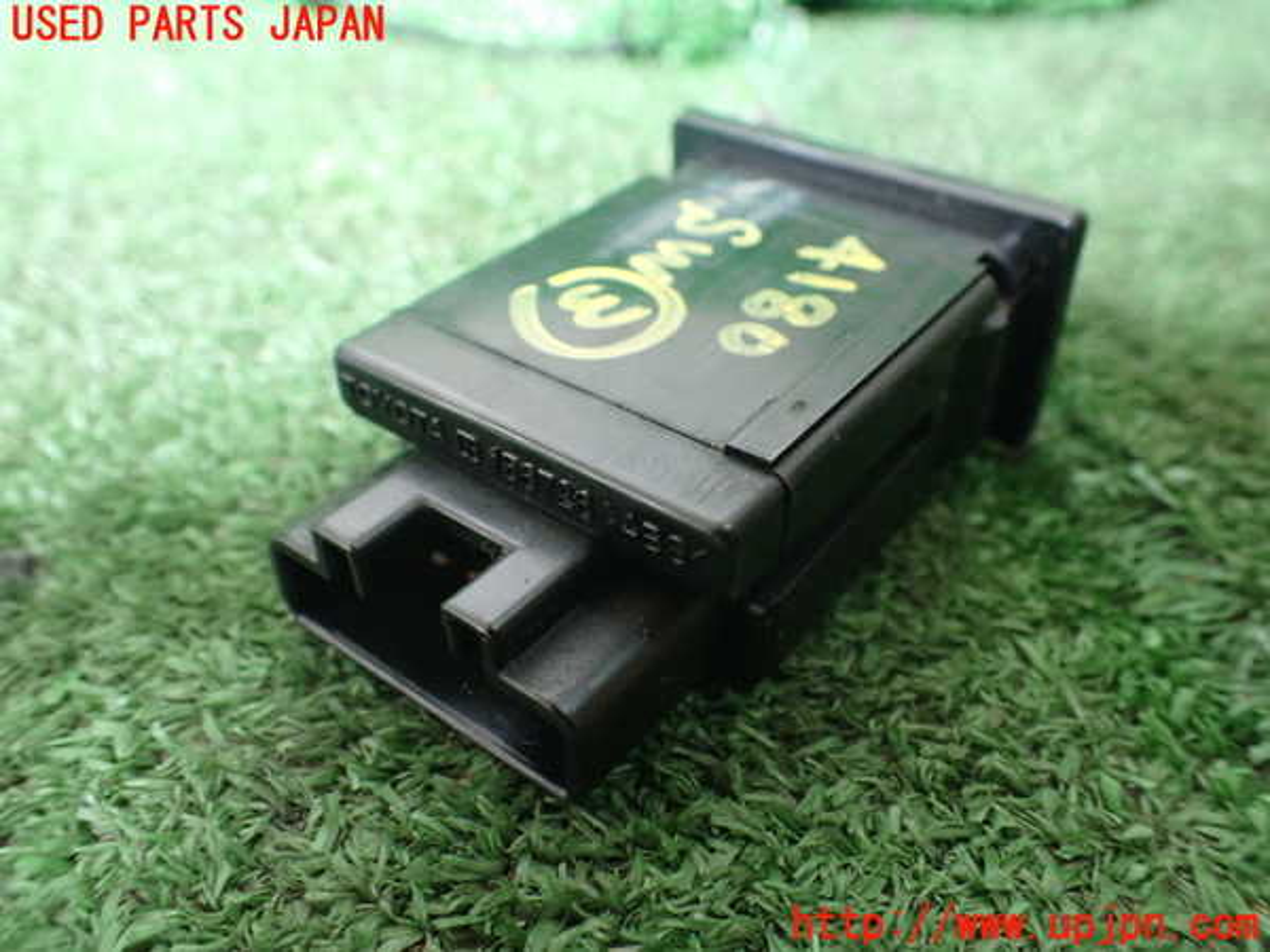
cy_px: 476
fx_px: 1101
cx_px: 635
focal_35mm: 30
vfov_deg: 46.8
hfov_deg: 60.0
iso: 800
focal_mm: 5.4
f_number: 2.3
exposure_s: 1/80
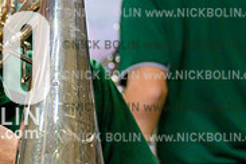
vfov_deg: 17.9
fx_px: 519
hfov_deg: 24.3
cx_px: -46
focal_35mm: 76
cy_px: 76
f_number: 4.5
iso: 3200
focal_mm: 24
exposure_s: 1/200
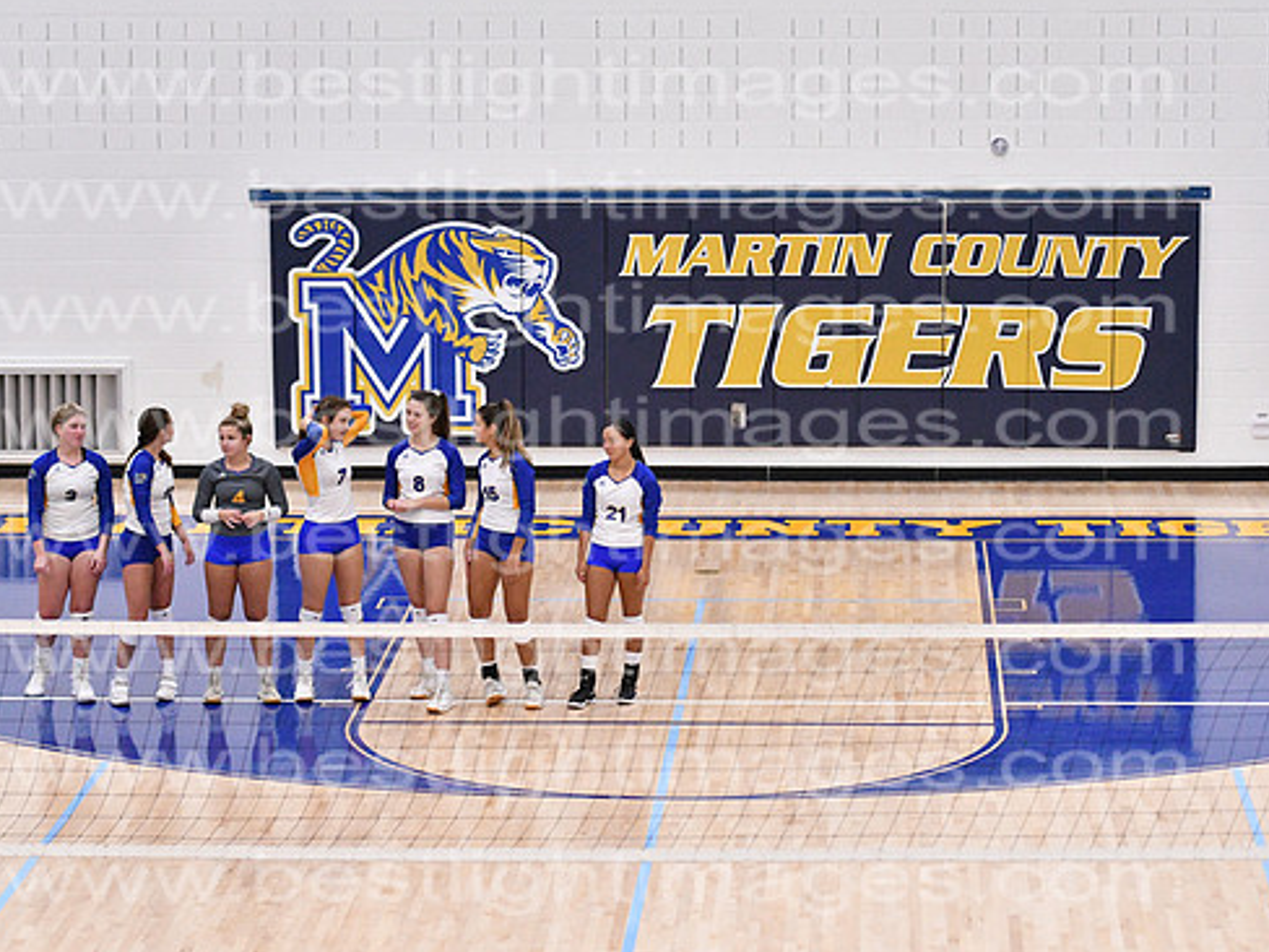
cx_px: 595
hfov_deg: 16.4
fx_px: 4399
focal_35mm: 120
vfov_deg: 12.3
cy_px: 485
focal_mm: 70
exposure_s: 1/1000
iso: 6400
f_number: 3.2
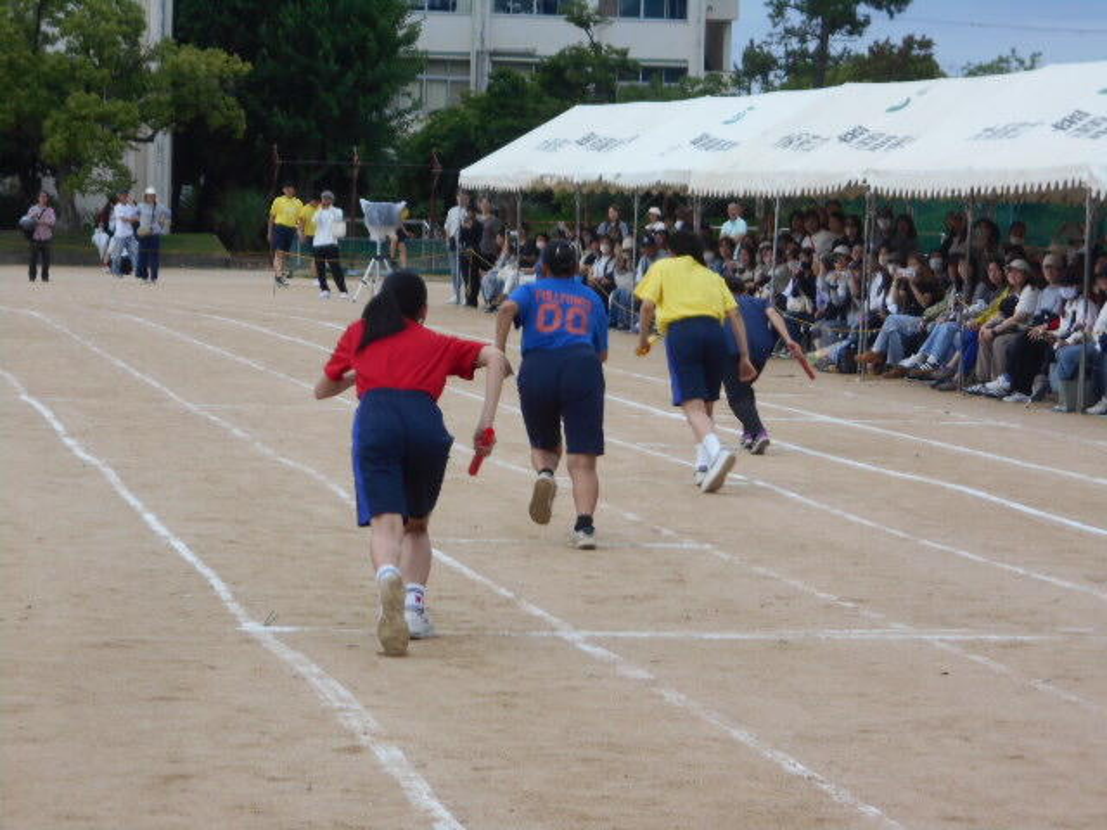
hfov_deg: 15.2
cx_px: 554
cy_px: 415
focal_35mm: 130
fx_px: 4157
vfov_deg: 11.4
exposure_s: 1/250
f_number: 6.5
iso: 80
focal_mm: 23
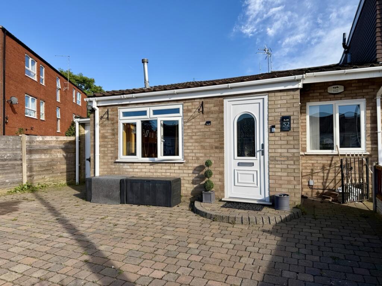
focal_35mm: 24
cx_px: 191
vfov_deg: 56.8
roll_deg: +2.3
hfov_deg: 71.6
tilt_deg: +1.8
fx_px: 265
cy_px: 143
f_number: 1.78
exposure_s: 1/3759
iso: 80
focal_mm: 6.76
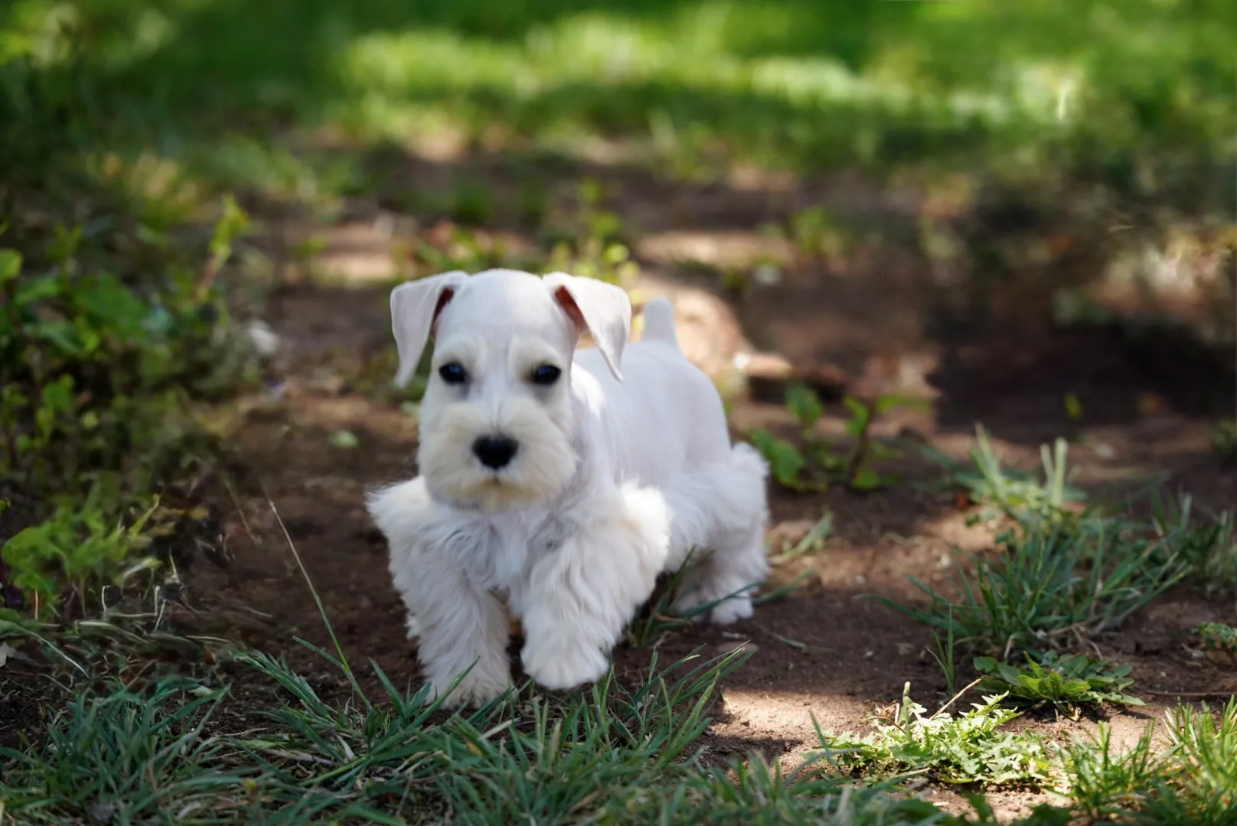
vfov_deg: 10.2
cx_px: 618
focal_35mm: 135
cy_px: 413
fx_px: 4642
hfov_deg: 15.2
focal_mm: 135
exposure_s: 1/160
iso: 100
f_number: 4.5
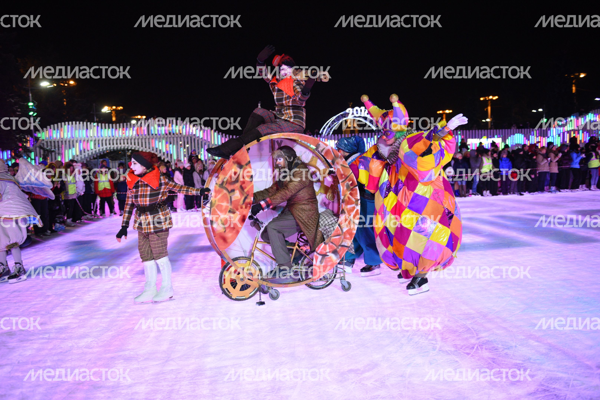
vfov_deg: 45.0
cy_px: 200
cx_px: 300
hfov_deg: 63.6
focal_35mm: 29
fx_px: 483
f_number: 2.8
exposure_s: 1/400
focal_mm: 29
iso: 2000
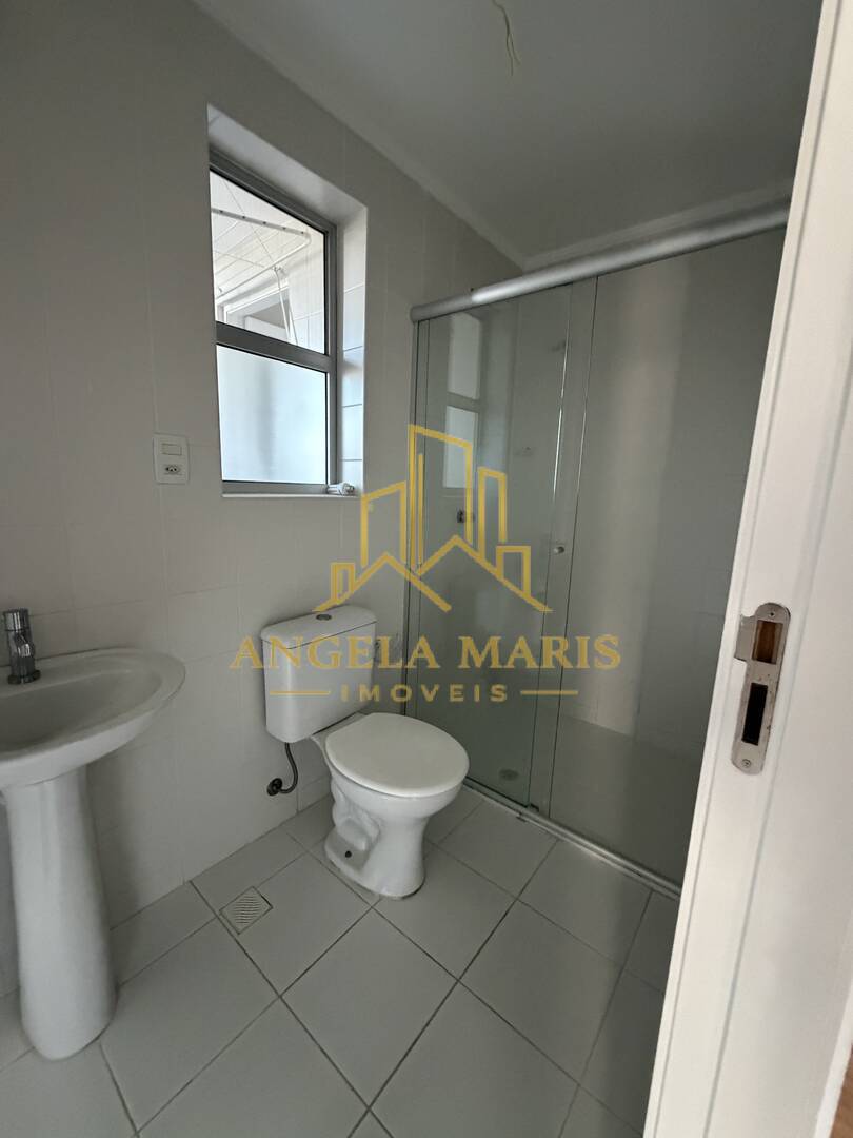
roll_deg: -1.7
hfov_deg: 85.7
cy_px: 569
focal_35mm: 14
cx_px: 426
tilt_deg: -10.8
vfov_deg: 102.1
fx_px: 460
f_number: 2.2
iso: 800
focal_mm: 2.22
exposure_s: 1/60
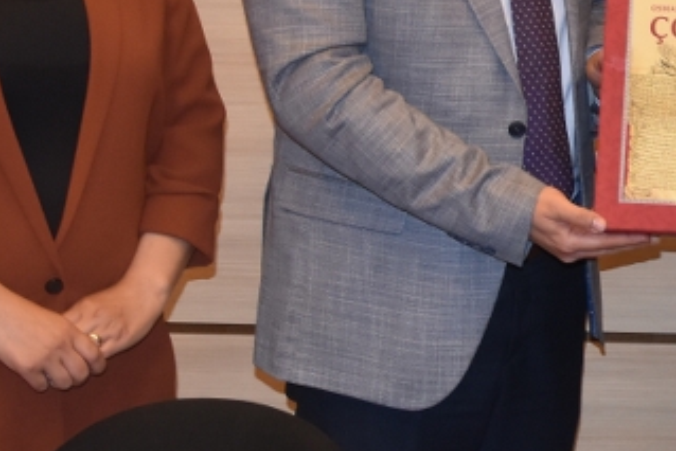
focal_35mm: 158
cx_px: 752
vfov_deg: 8.7
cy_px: 25
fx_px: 2968
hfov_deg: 12.8
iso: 800
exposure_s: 1/60
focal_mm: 28
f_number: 4
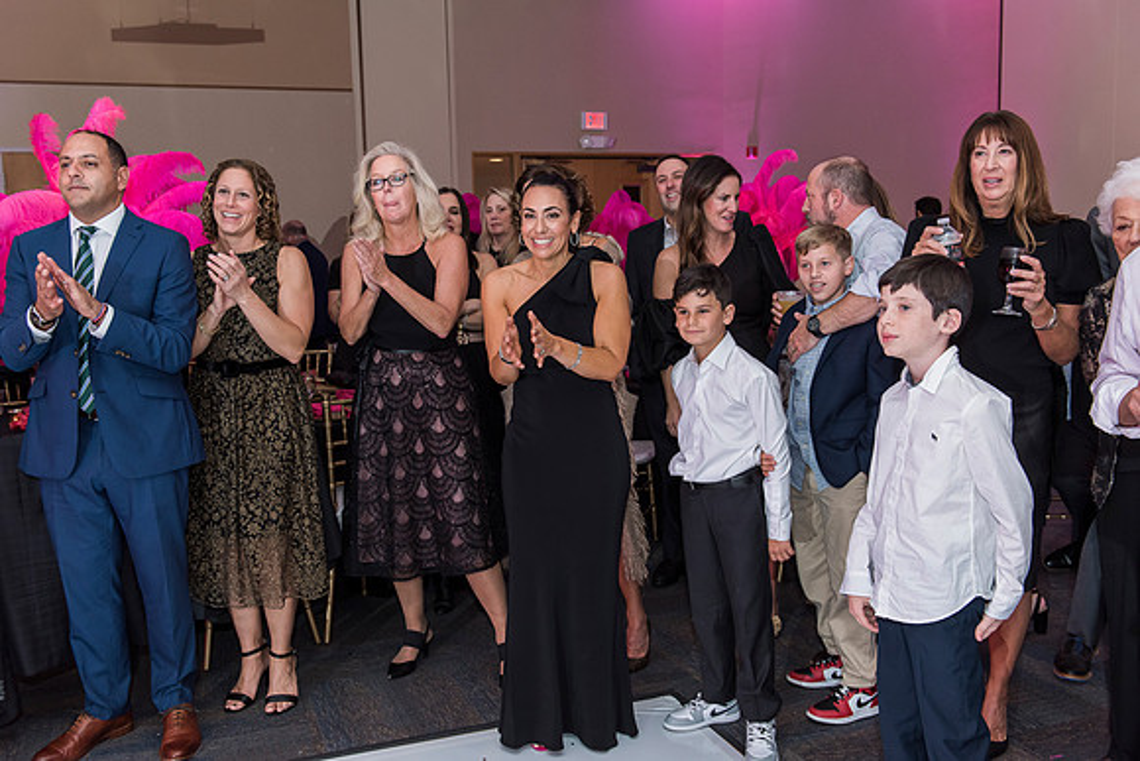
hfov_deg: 55.8
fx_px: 1077
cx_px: 570
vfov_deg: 38.9
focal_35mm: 34
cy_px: 380
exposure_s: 1/100
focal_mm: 34
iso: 1000
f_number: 4.5
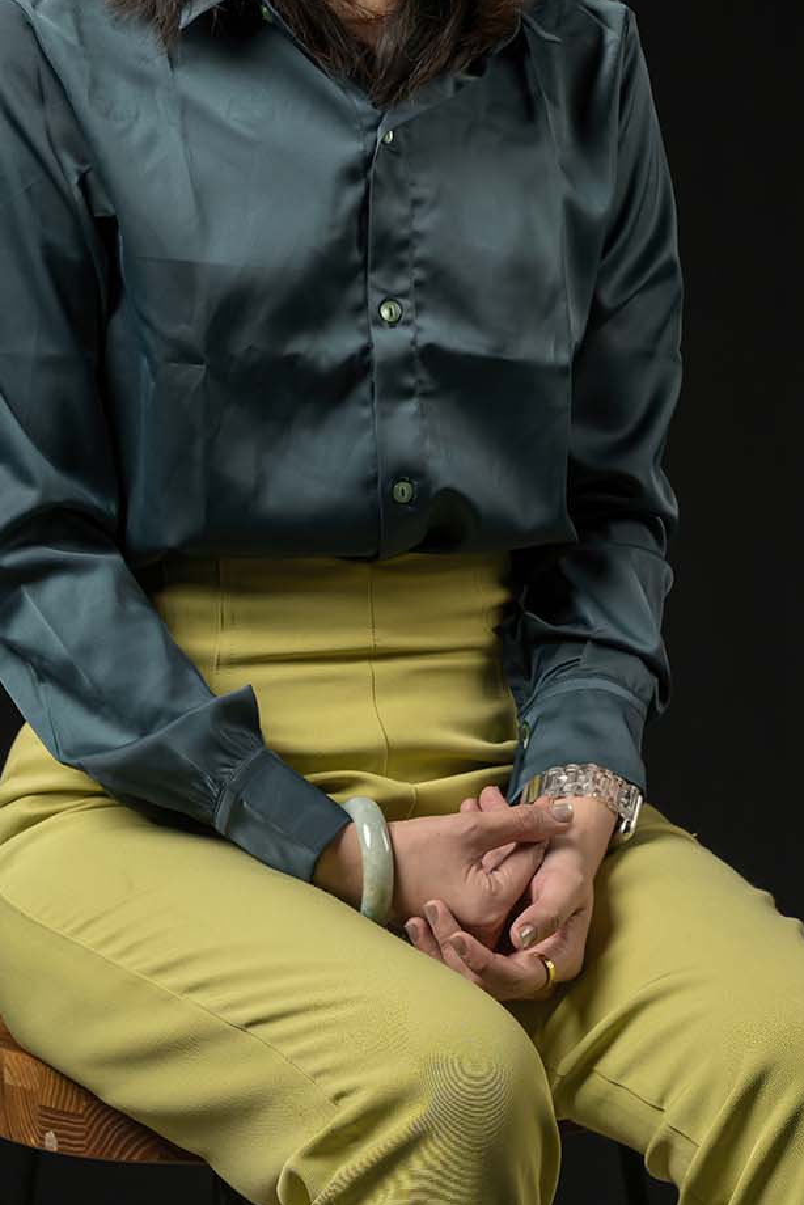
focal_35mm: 133
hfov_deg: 10.3
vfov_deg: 15.3
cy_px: 267
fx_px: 4452
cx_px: 356
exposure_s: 1/200
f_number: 7.1
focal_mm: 85
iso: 320
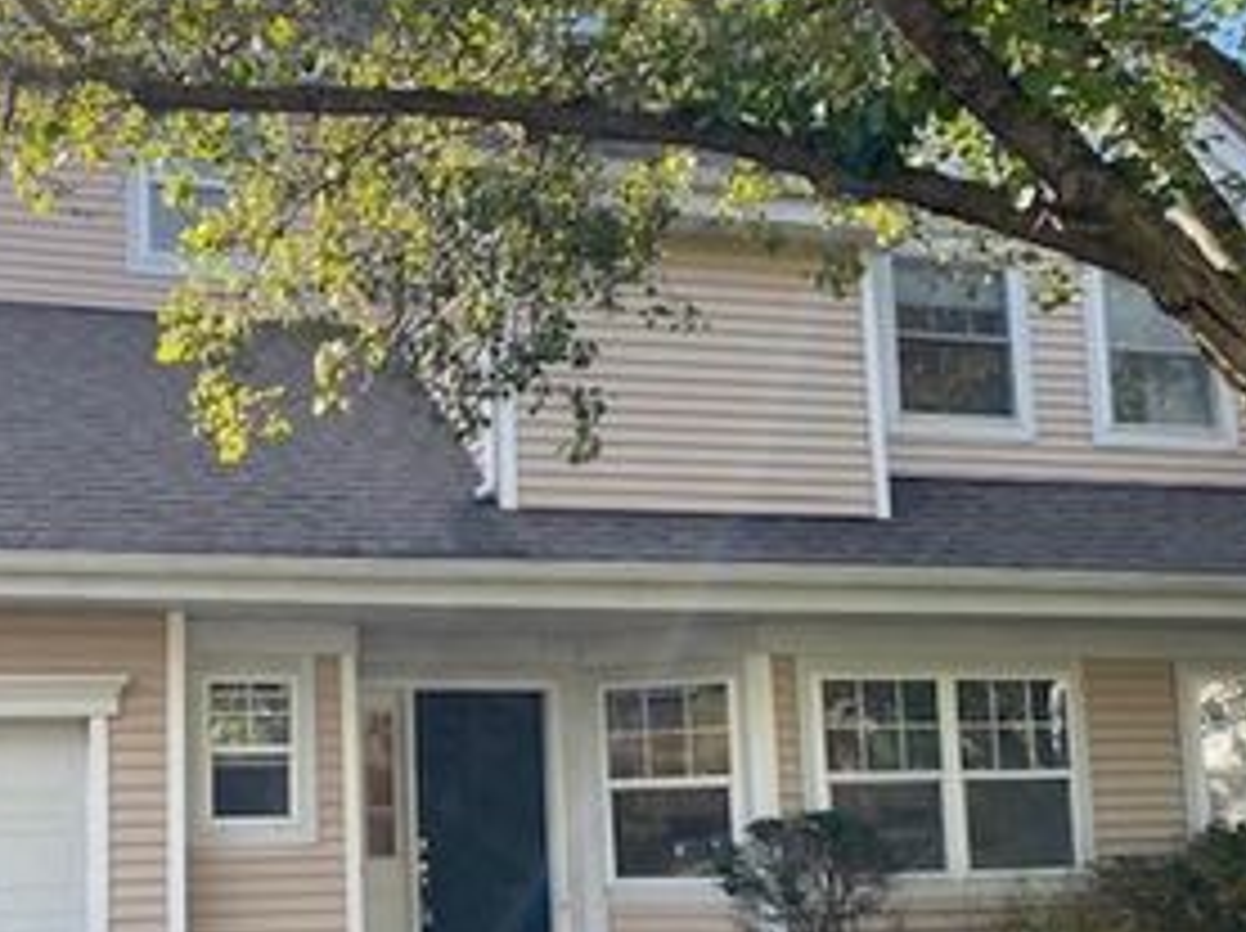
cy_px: 642
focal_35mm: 47
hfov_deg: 39.6
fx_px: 1690
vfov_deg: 30.5
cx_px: 346
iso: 32
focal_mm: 4.25
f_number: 1.8
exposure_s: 1/542
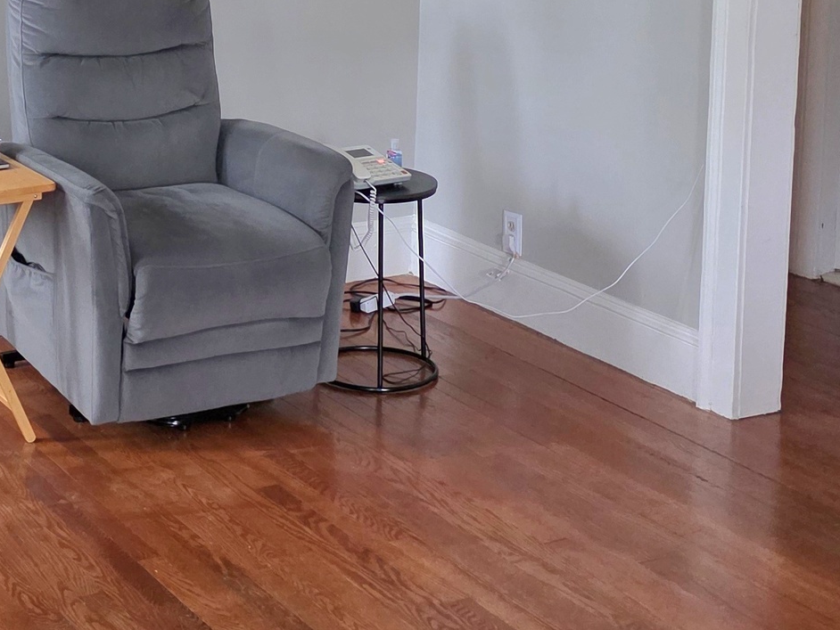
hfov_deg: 25.4
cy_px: 6
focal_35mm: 75
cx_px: 132
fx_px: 1820
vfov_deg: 19.1
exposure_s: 1/120
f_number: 1.7
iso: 400
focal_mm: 6.3
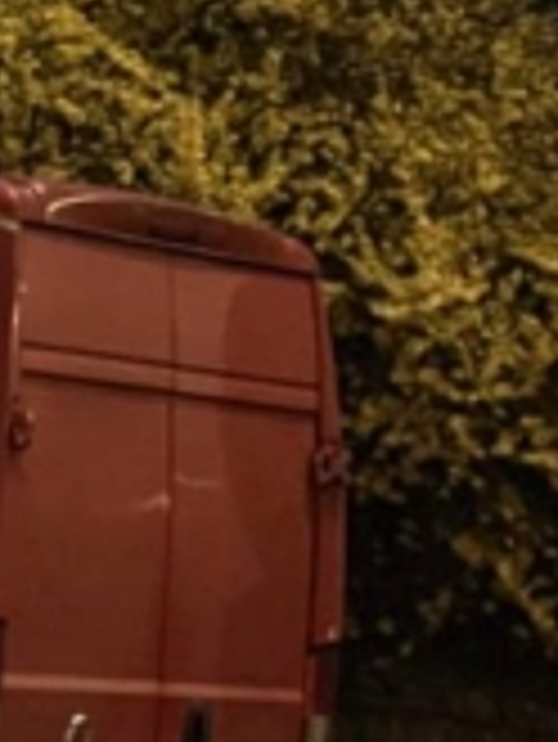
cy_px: -533
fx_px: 7062
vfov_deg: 5.9
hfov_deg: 4.5
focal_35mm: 329
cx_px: 187
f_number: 2.8
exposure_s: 1/25
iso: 1600
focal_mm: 9
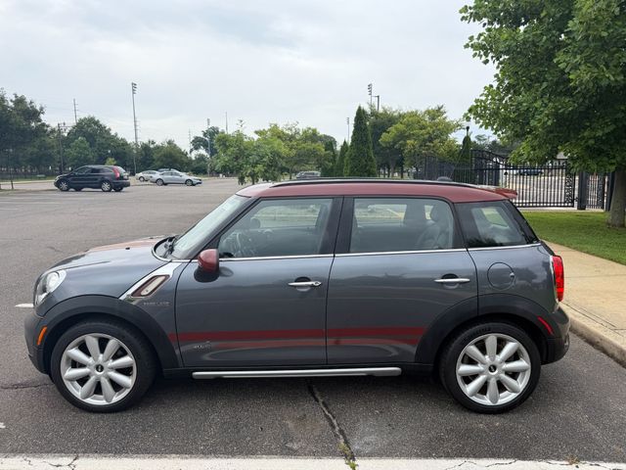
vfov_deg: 56.8
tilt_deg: -8.8
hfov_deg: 71.6
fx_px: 434
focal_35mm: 24
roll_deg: +0.5
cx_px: 313
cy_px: 235
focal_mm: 6.76
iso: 80
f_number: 1.78
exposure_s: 1/1689
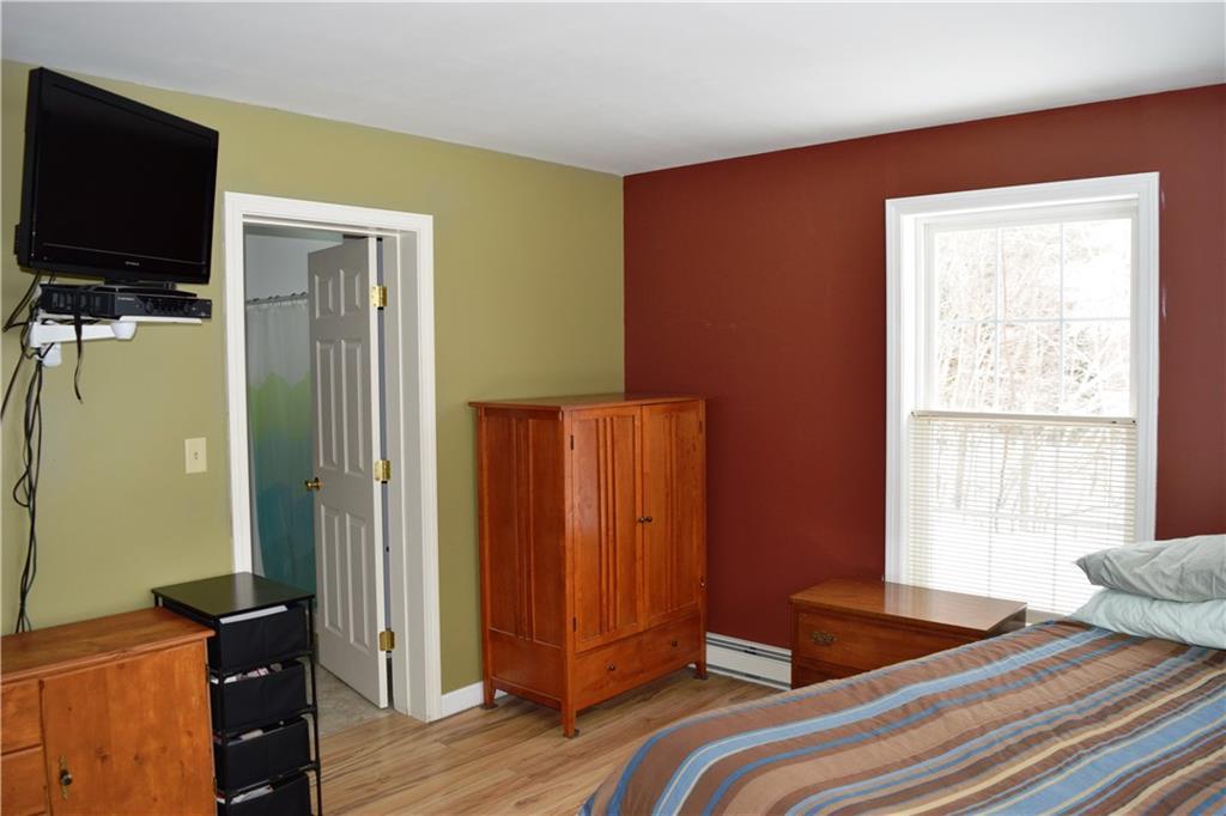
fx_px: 919
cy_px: 408
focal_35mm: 27
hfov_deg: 67.4
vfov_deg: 47.9
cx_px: 613
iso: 720
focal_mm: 18
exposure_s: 1/125
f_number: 5.6
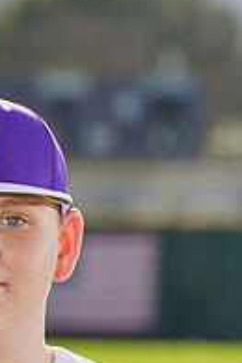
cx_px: 16
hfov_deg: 2.0
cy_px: 512
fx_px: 6947
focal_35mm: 689
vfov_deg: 3.0
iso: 100
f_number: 8
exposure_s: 1/250
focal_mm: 232
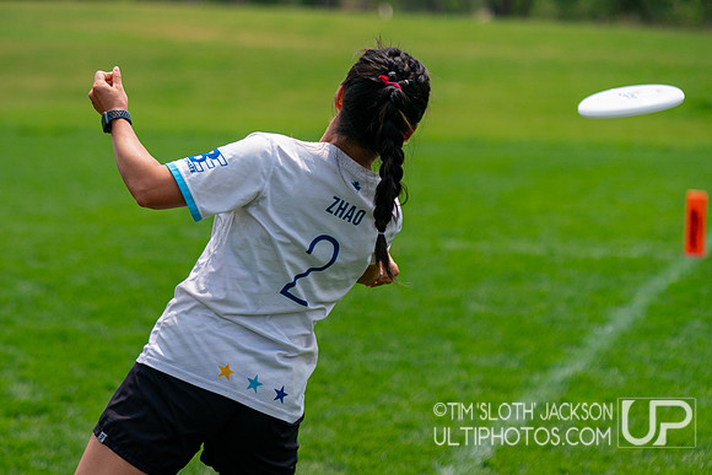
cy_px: 330
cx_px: 327
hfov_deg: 14.2
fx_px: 2857
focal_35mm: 144
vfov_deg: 9.5
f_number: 3.2
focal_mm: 103
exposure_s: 1/6400
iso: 400
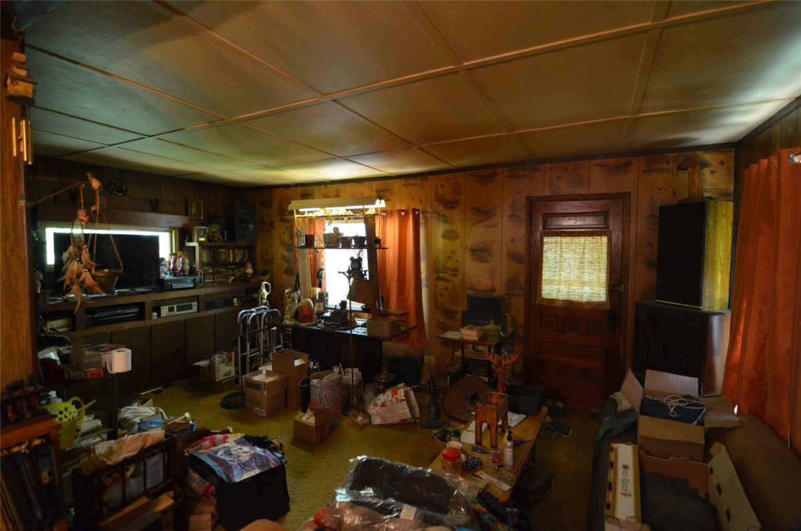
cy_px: 266
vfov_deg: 71.8
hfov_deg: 95.1
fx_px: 366
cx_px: 400
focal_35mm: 16
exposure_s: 1/30
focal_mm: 11
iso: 1250
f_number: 2.8
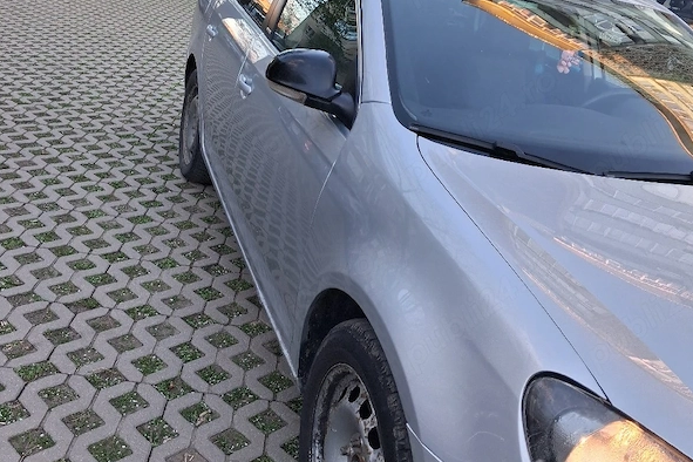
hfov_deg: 50.7
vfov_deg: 34.7
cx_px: 345
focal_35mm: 38
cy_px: 155
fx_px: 731
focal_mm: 4
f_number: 1.8
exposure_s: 1/120
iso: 50
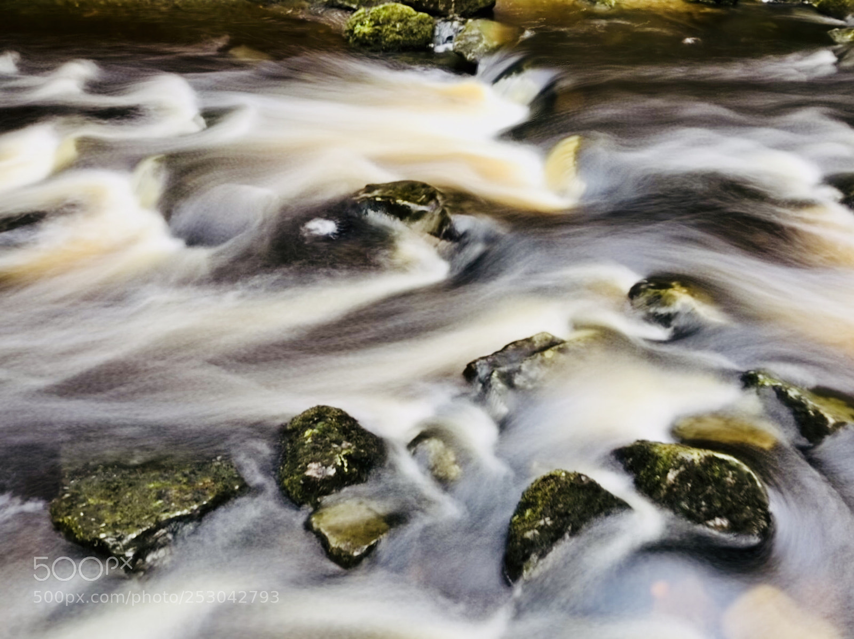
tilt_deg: -37.4
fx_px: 690
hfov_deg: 63.5
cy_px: 320
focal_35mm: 28
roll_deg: -3.5
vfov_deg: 49.7
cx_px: 427
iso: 25
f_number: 1.8
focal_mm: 4
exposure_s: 1/100
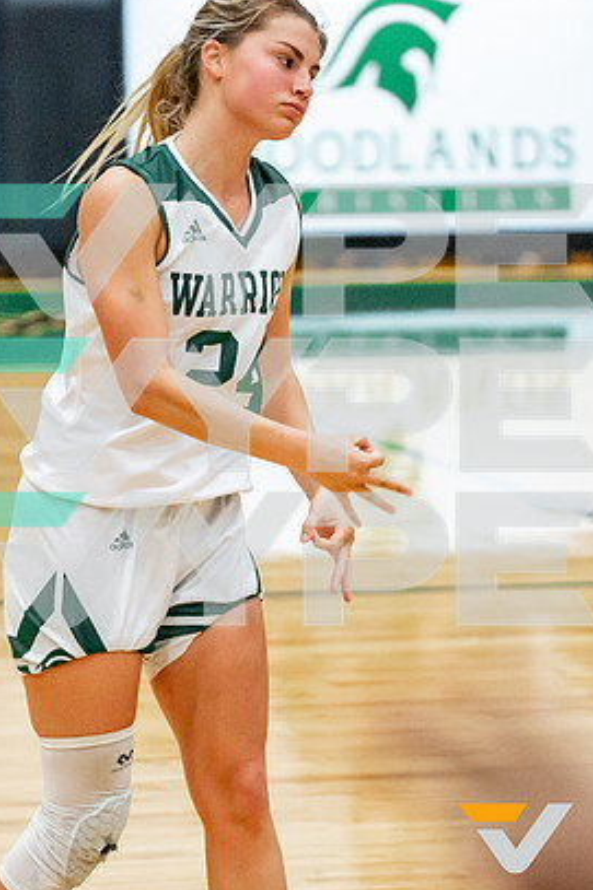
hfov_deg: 2.8
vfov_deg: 4.2
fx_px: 12141
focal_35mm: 491
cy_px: 359
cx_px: 295
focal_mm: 200
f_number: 2.8
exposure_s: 1/1000
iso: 2000
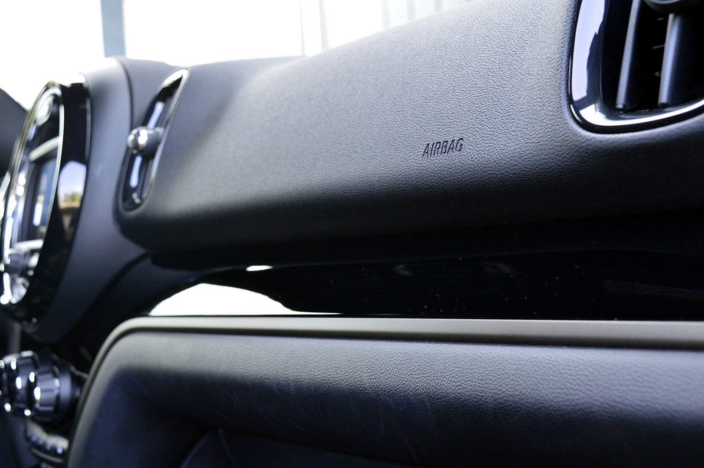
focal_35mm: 42
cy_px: 234
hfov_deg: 46.4
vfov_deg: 31.8
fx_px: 821
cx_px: 352
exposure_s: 1/60
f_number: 7.1
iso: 800
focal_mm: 28
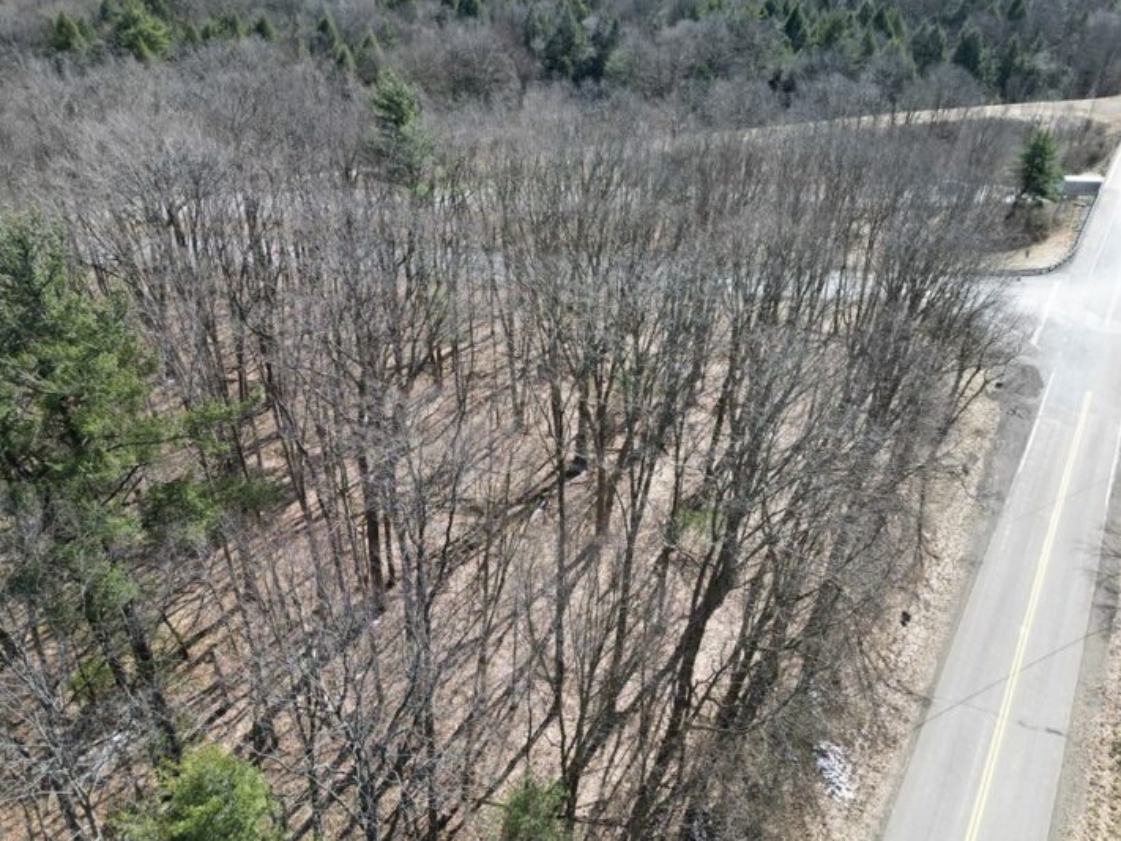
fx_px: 874
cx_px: 582
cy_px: 409
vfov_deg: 51.3
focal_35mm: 27
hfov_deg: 65.3
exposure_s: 1/1250
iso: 140
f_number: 1.7
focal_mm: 6.72
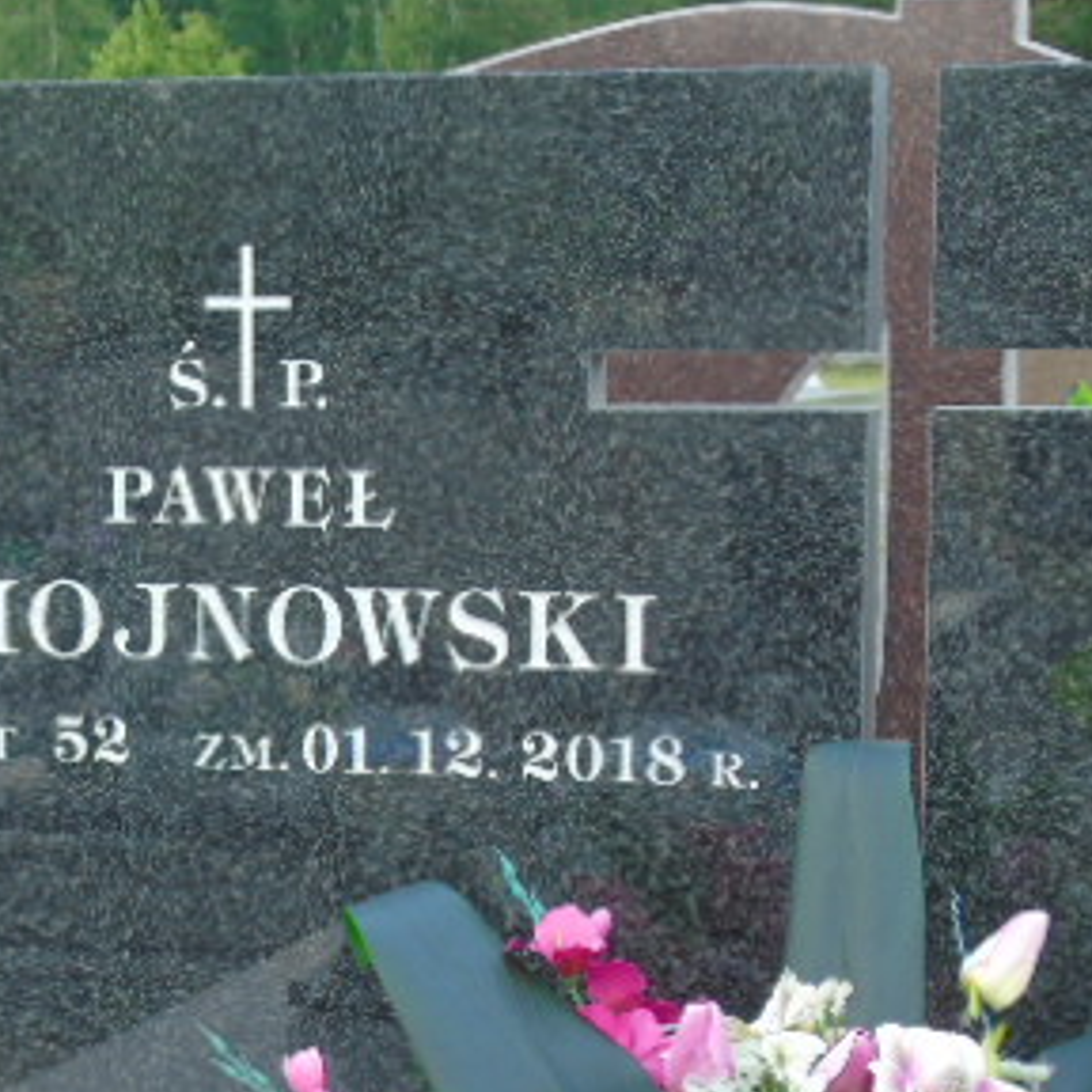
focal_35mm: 106
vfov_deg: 16.4
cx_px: 140
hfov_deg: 16.2
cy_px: 804
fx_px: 3783
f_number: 4.3
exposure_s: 1/100
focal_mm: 9.6
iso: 80
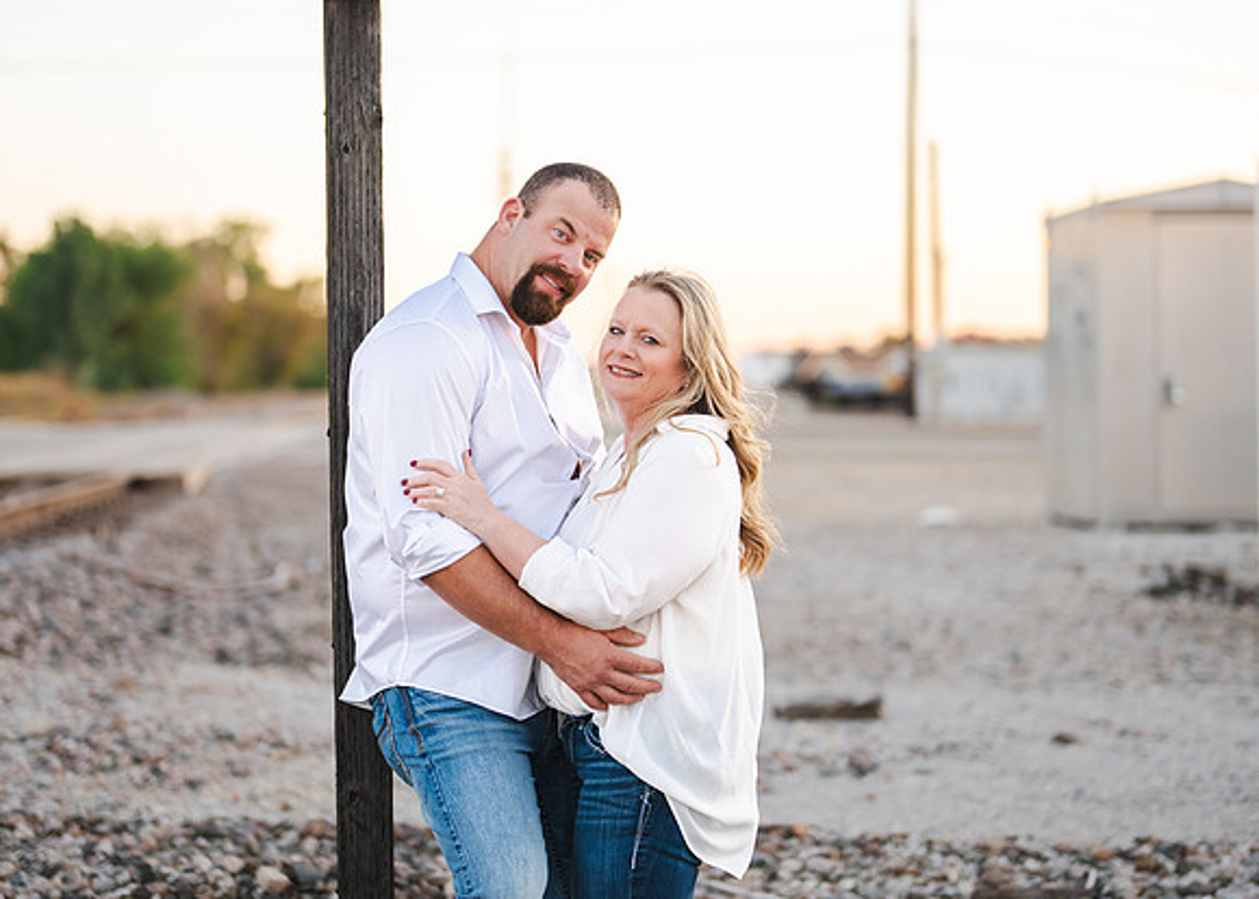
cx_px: 593
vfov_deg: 20.9
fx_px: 2437
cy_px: 397
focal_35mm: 68
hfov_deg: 29.0
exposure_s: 1/1000
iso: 320
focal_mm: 50
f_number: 1.2
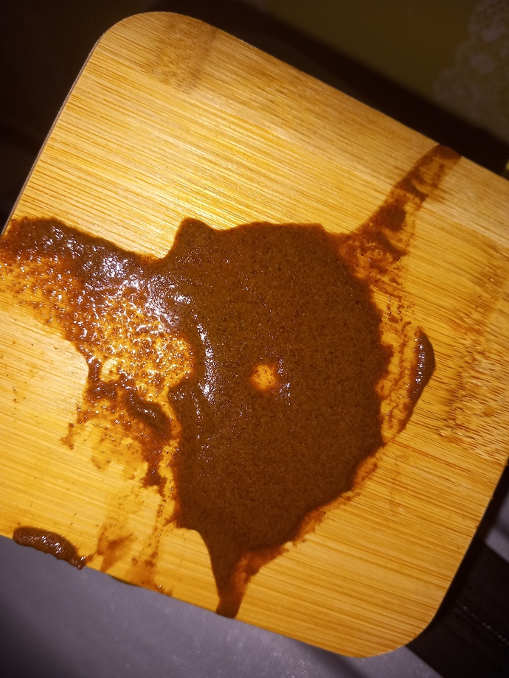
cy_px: 339
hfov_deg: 51.4
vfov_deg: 65.3
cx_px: 254
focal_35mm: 27
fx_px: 529
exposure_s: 1/50
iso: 32
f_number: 1.8
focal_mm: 4
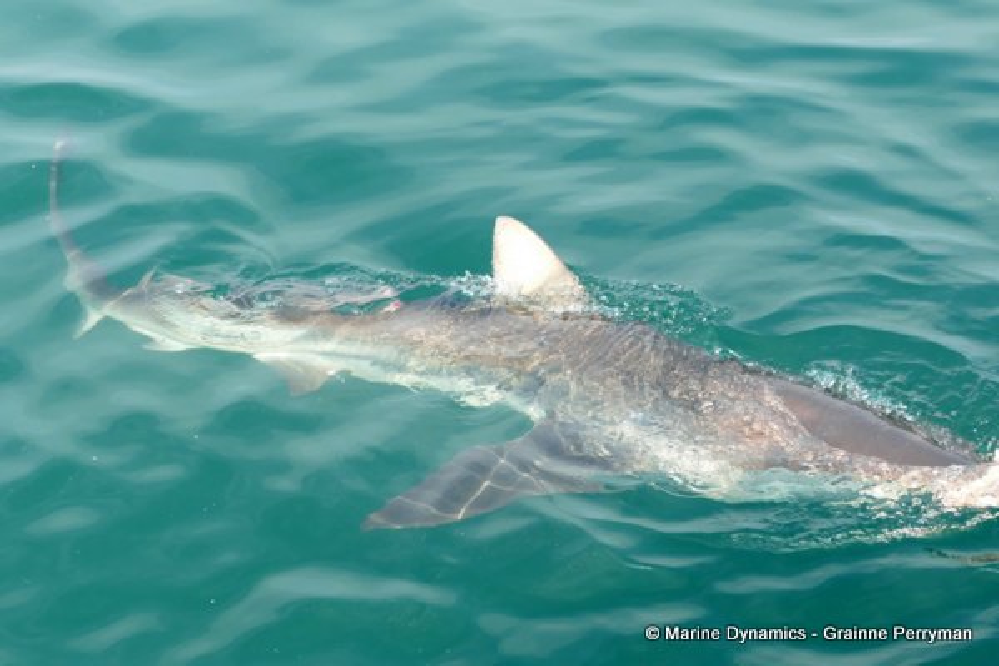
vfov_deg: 23.8
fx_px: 1582
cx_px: 500
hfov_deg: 35.1
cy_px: 333
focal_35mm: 57
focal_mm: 20.62
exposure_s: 1/400
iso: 125
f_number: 3.5
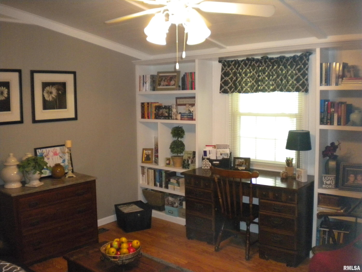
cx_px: 181
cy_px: 136
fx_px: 366
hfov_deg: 52.6
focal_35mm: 35
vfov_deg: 40.7
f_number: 3.1
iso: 800
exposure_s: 1/69.5
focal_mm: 6.3
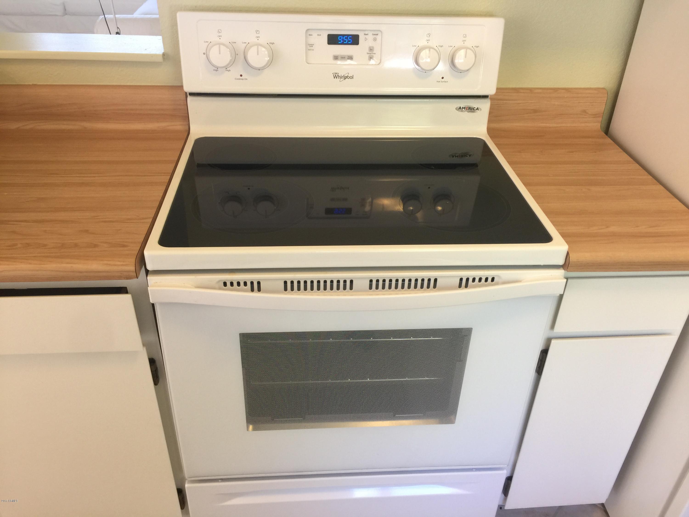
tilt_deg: -32.0
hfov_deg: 61.7
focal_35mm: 29
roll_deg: -2.3
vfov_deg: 48.2
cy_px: 258
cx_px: 344
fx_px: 577
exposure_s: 1/15
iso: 32
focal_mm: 4.15
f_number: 2.2
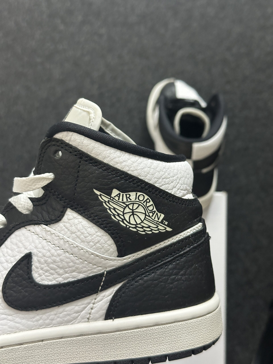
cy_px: 182
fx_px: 505
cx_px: 136
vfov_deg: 39.7
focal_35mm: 48
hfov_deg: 30.3
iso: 320
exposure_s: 1/33
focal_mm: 6.86
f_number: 1.78
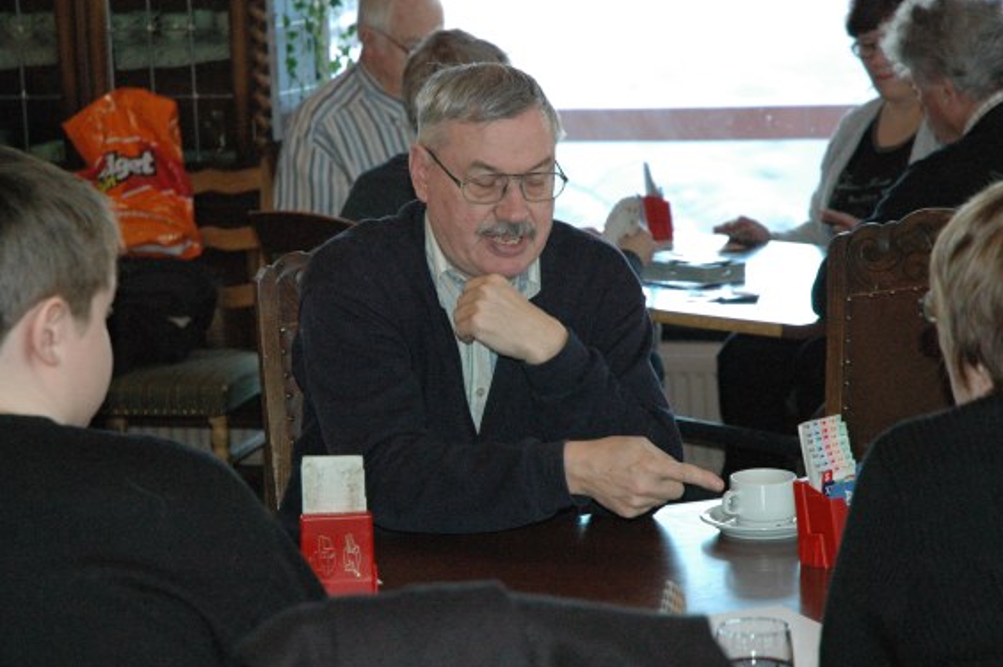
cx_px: 493
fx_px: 3118
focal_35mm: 112
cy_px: 343
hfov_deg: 18.3
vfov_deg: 12.2
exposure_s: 1/125
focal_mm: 70
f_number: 5
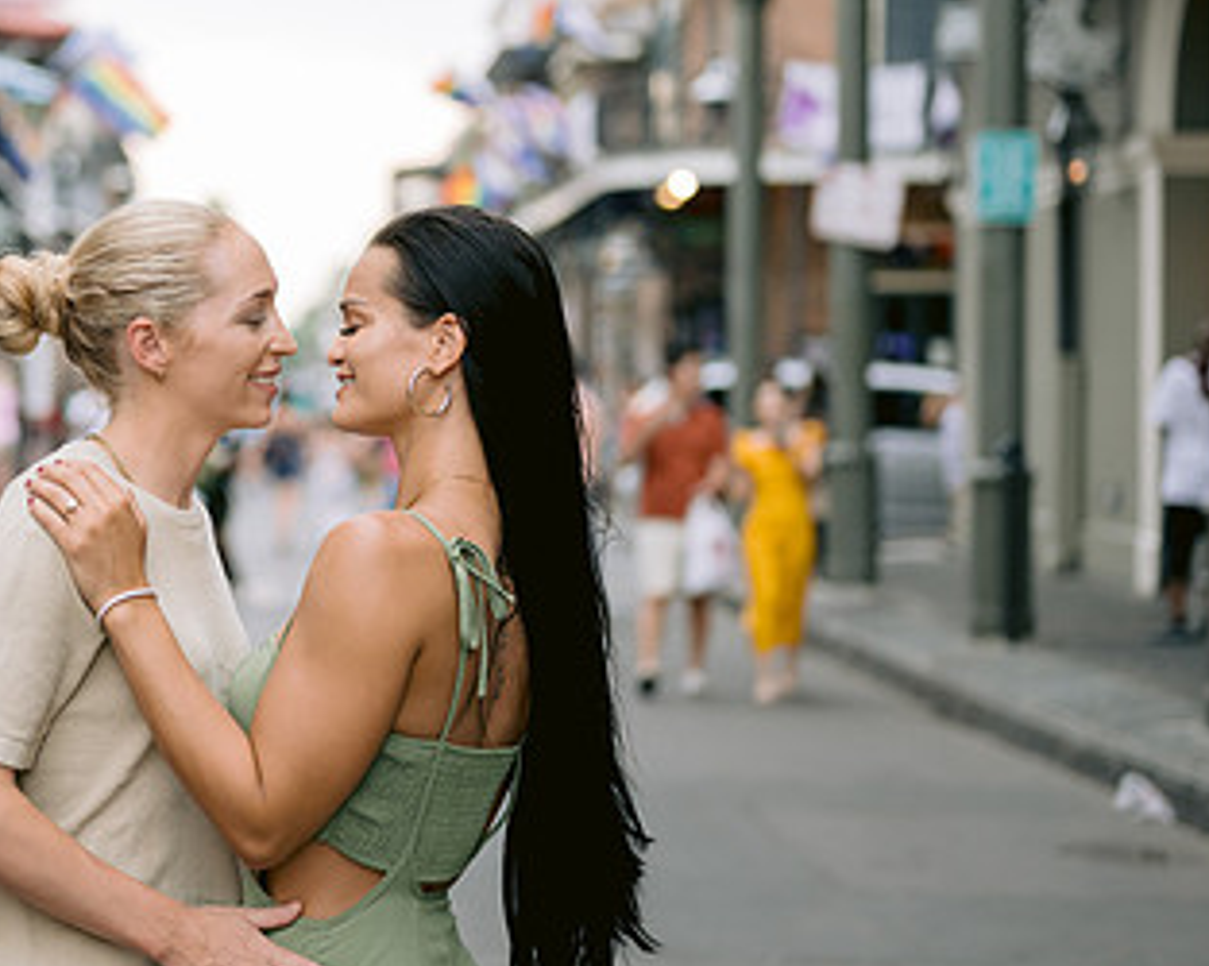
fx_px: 3361
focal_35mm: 94
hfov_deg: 20.2
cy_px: 349
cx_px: 264
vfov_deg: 16.3
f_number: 1.8
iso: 400
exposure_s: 1/320
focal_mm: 50
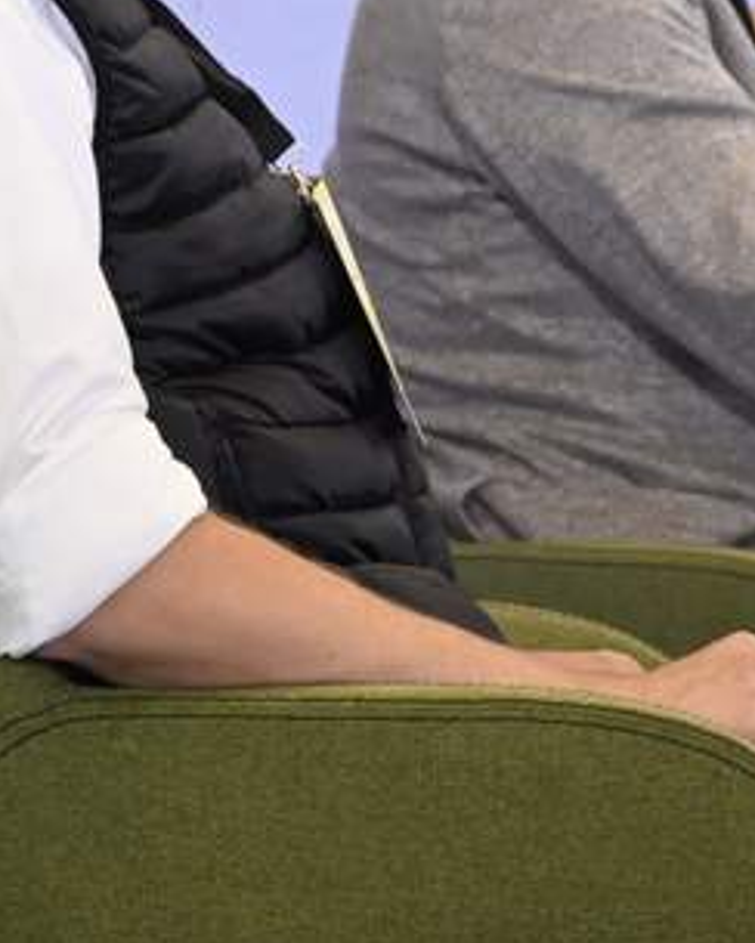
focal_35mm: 347
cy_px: 37
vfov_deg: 5.6
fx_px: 9692
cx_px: 588
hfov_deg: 4.5
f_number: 6.3
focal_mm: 110
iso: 1600
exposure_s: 1/125
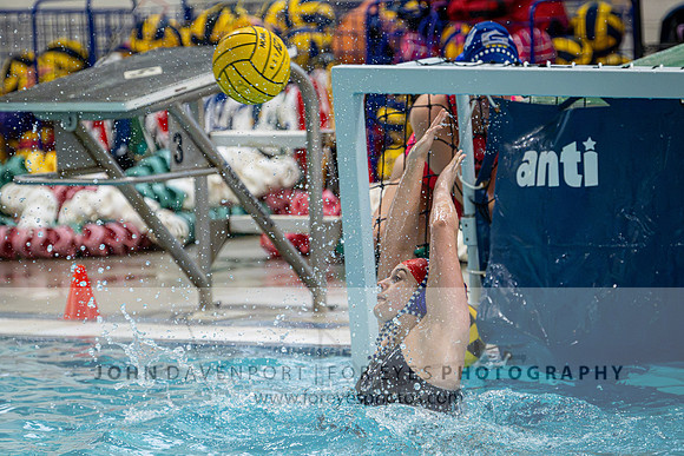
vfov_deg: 4.3
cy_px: 201
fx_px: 6110
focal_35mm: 322
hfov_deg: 6.4
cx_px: 342
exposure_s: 1/1000
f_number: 4
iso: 14400
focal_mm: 220
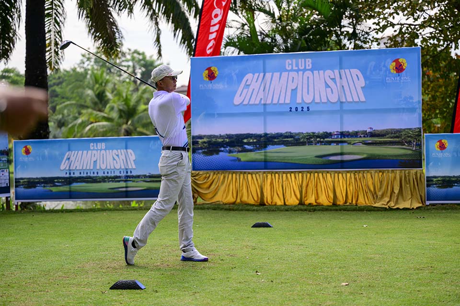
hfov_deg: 26.3
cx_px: 230
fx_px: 984
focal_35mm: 77
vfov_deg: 17.7
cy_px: 153
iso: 180
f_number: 2.8
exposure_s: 1/1600
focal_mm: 77
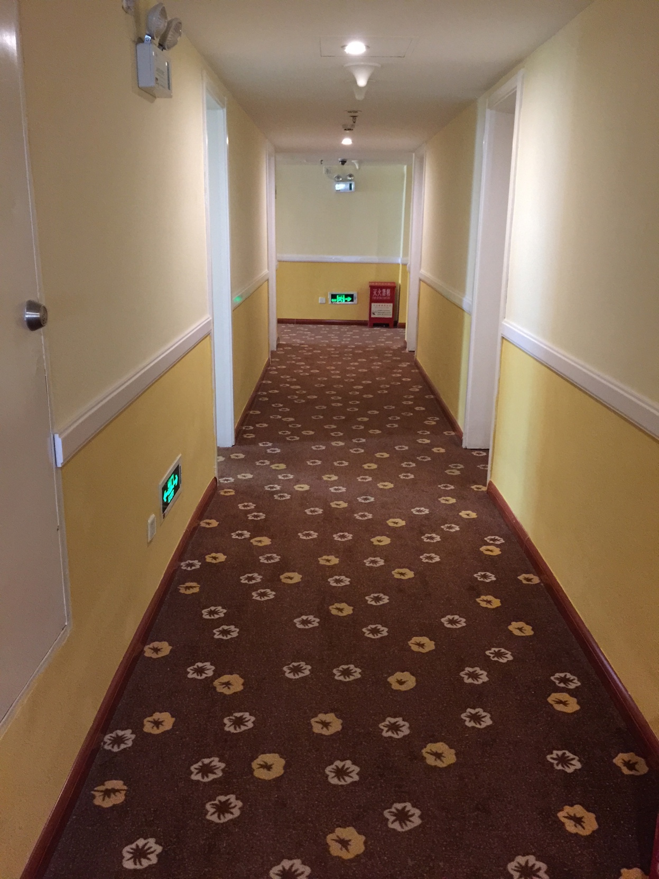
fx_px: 736
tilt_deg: -14.9
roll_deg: -0.7
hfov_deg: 48.2
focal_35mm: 29
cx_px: 330
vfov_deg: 61.7
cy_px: 440
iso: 200
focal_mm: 4.15
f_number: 2.2
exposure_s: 1/8
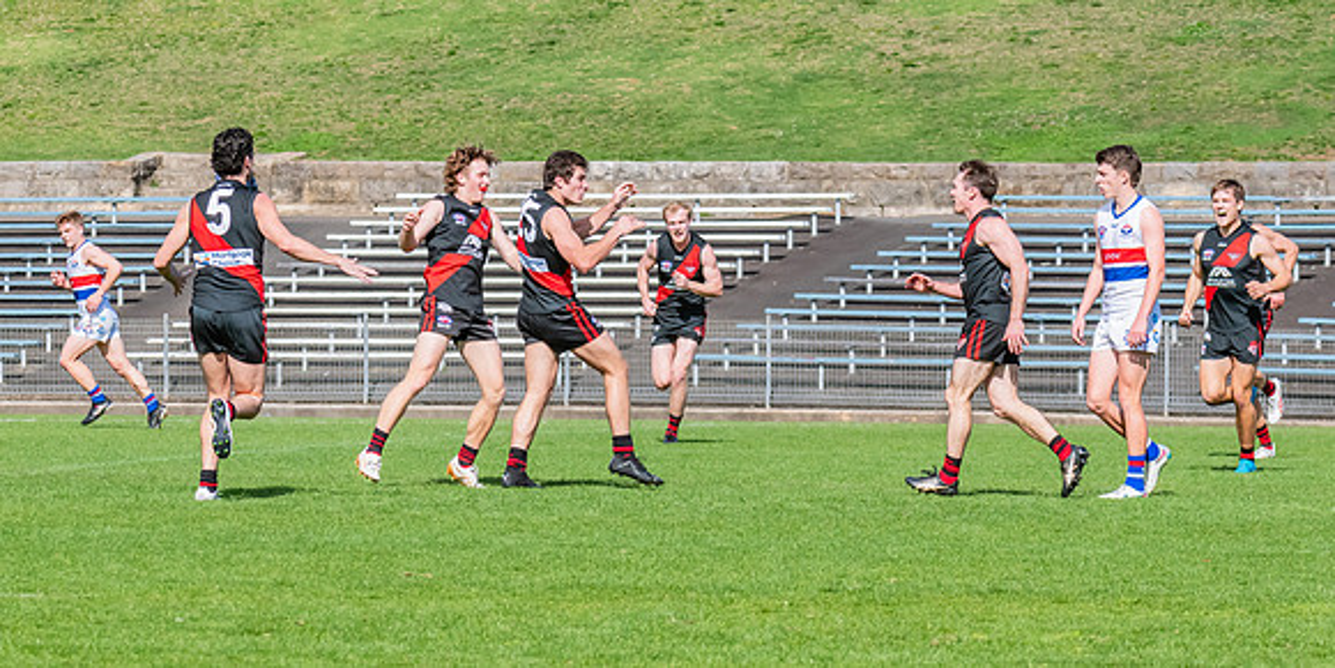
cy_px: 246
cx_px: 492
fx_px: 10381
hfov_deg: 7.4
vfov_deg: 3.7
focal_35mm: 301
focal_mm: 170
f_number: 10
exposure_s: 1/1600
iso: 800
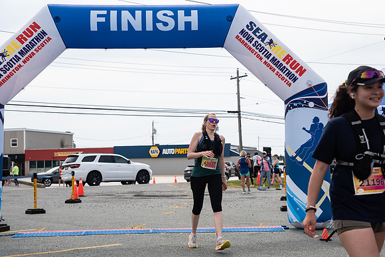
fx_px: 650
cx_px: 200
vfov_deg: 22.4
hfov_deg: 33.0
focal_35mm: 61
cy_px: 134
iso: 800
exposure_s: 1/4000
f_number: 4
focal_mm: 56
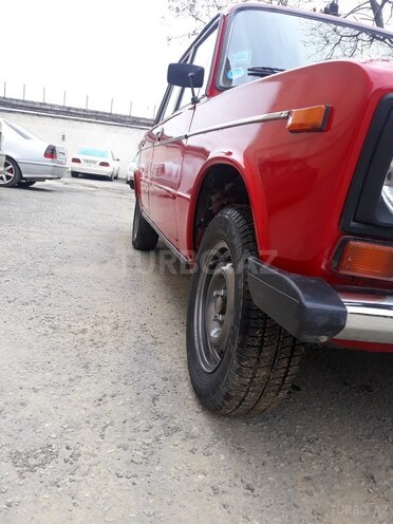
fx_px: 409
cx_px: 196
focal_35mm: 27
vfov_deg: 65.3
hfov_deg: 51.4
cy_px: 262
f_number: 1.7
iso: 40
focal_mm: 3.71
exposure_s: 1/221
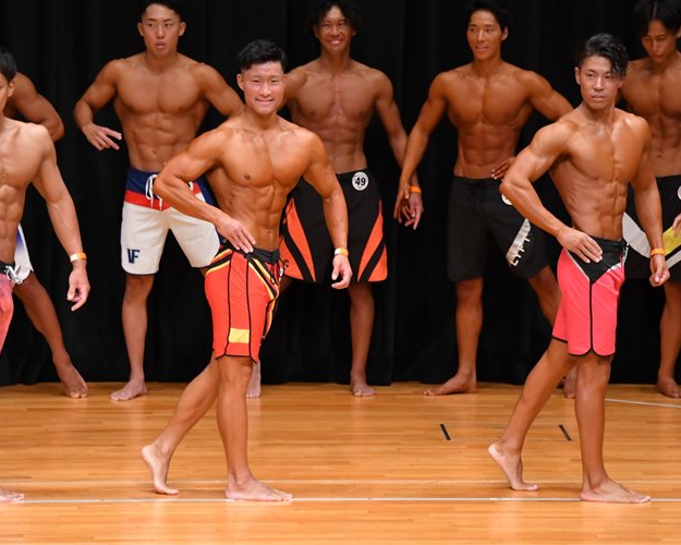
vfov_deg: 4.9
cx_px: 373
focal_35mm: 314
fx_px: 6329
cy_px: 265
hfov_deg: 6.2
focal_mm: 180
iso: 4000
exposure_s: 1/400
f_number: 5.6
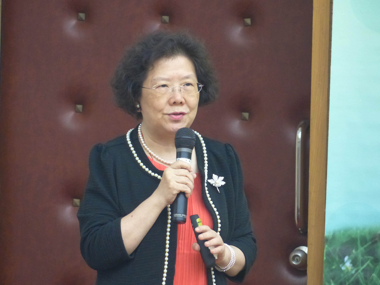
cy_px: 142
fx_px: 5939
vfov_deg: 2.7
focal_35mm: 541
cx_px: 190
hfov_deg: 3.7
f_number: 2.8
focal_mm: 97.4
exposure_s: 1/50
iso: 800
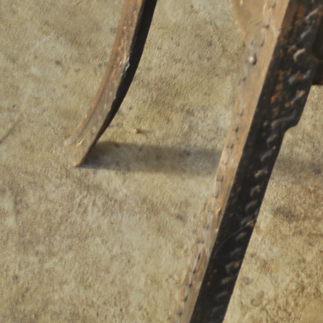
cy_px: 93
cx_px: 465
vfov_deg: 11.4
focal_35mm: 152
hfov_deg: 11.1
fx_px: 1609
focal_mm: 35
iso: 200
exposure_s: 1/13
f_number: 5
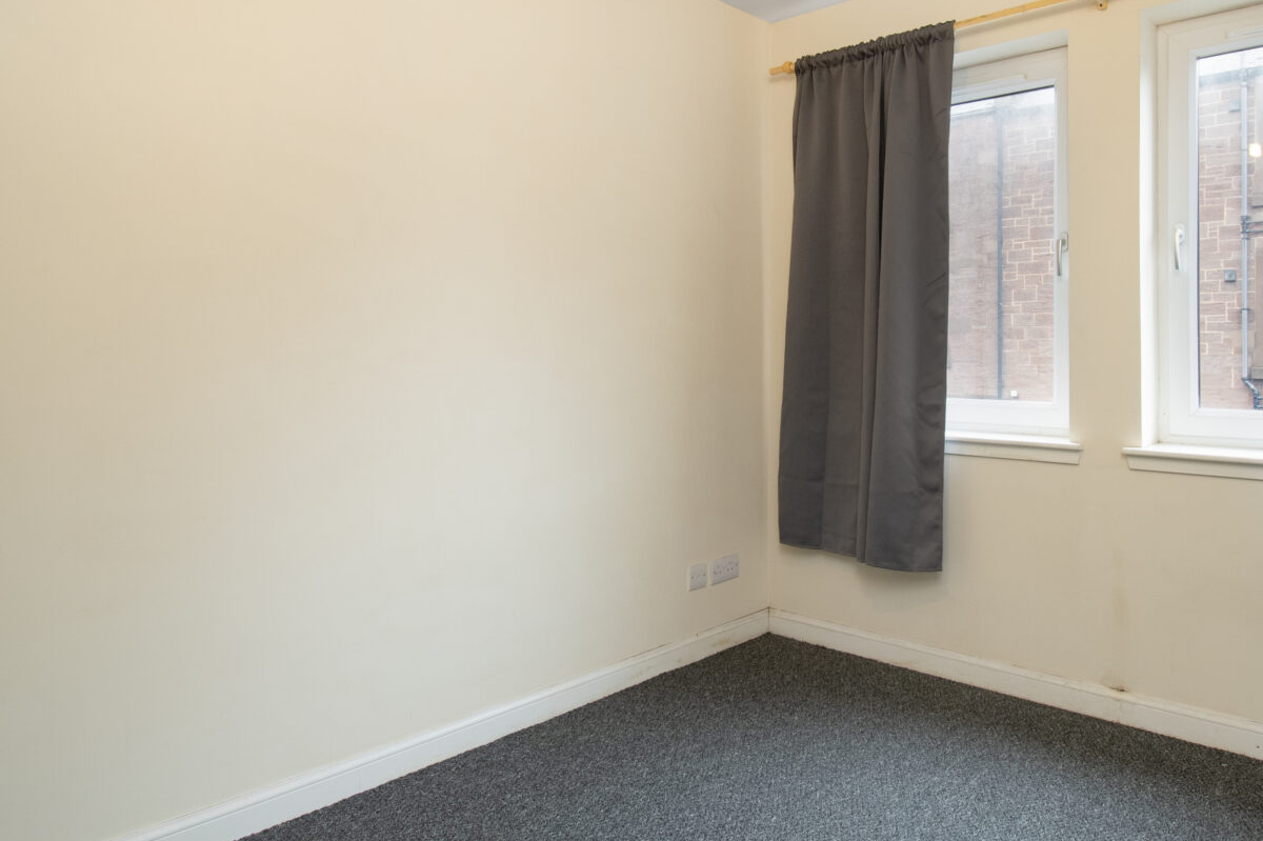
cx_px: 791
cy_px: 338
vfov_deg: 52.7
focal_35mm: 24
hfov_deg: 72.5
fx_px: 842
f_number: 8
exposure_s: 1/1.25
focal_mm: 10
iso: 320
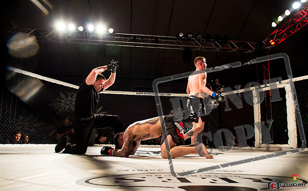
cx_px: 164
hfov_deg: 70.3
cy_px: 109
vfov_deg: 47.0
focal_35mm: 26
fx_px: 218
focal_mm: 24
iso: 1600
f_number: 4.5
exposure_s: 1/500
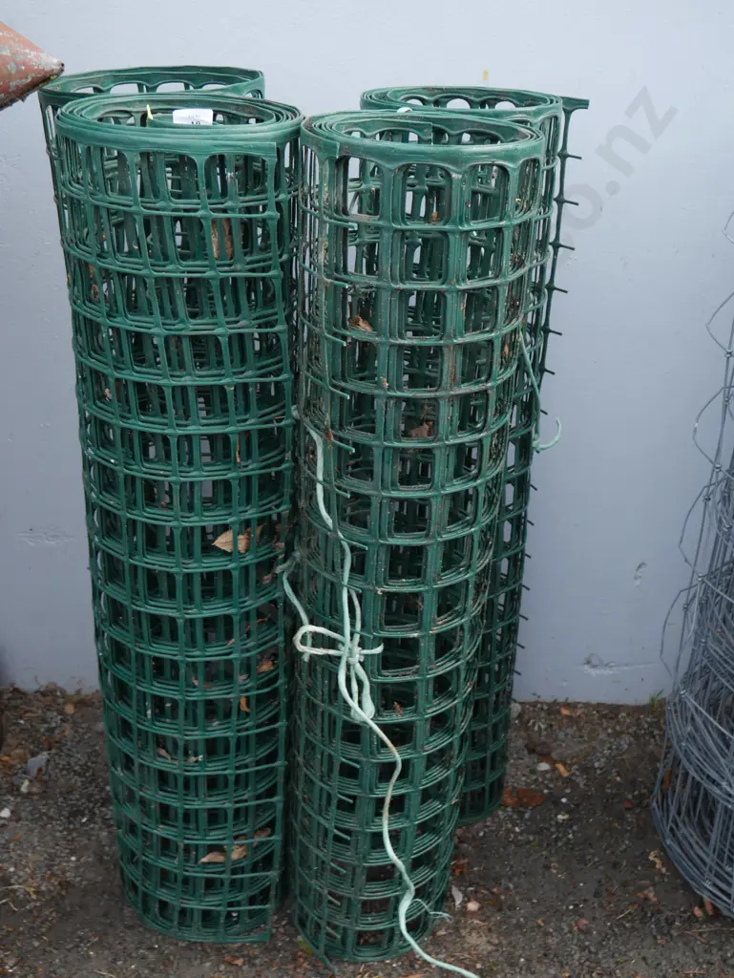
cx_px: 367
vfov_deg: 46.8
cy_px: 489
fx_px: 1130
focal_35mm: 40
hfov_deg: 36.0
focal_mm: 20
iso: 200
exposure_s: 1/125
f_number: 4.4
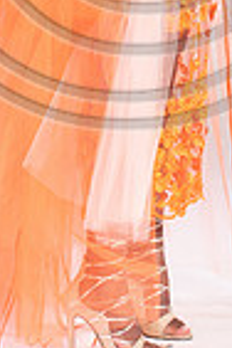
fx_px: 2842
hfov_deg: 4.7
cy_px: -118
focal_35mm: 294
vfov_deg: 6.9
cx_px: 127
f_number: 5.6
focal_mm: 92
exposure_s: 1/400
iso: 2000
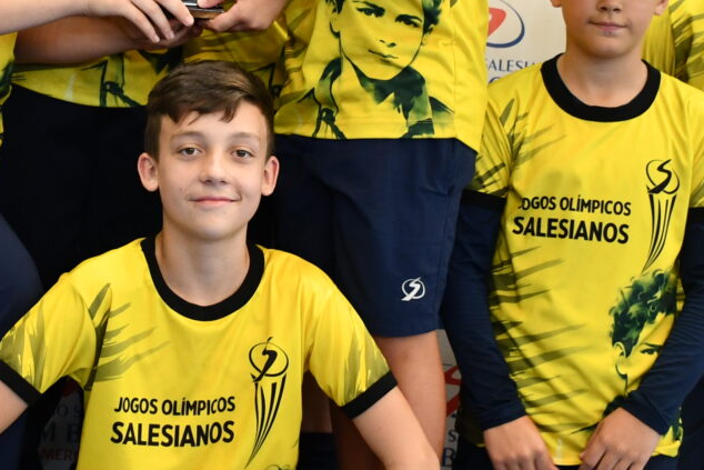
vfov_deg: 13.2
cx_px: 188
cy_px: 53
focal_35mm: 103
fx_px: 2015
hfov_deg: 19.7
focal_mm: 23
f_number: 3.8
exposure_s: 1/125
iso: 800
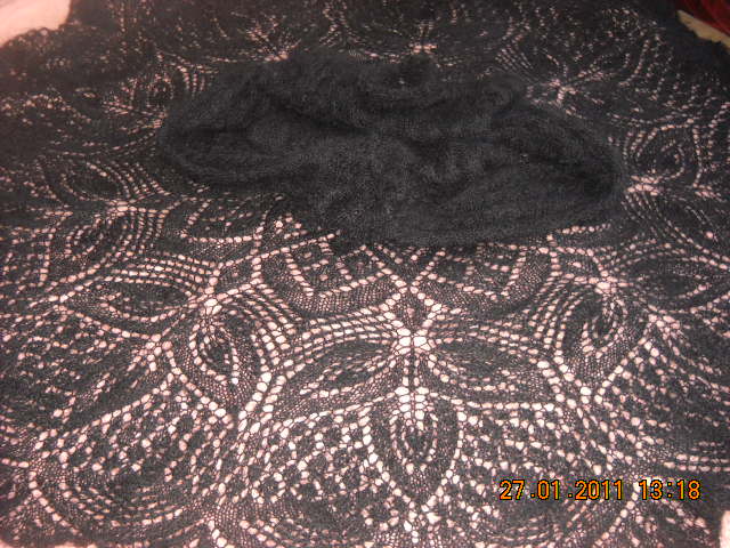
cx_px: 365
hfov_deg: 45.8
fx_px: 865
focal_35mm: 41
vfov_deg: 35.1
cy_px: 274
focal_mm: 6.72
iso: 400
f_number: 3.1
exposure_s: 1/30
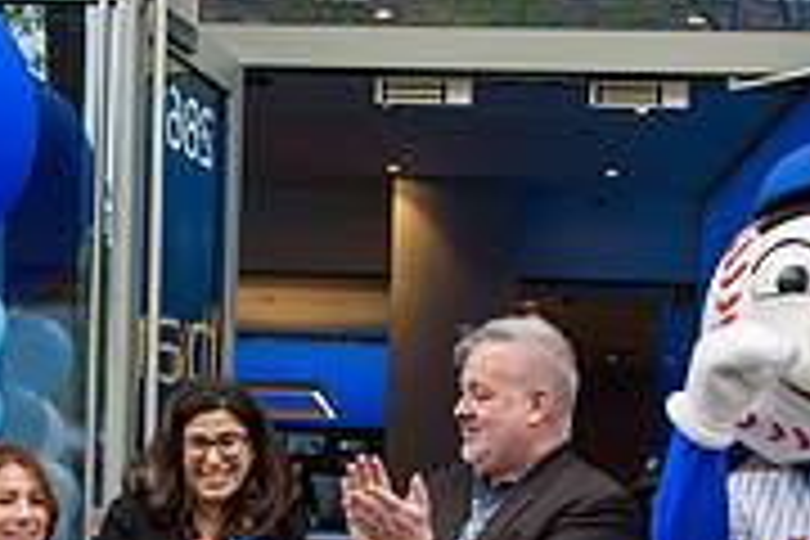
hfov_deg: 23.2
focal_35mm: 87
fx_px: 1957
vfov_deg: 15.3
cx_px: 248
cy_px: 614
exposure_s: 1/250
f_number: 5
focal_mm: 27
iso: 200
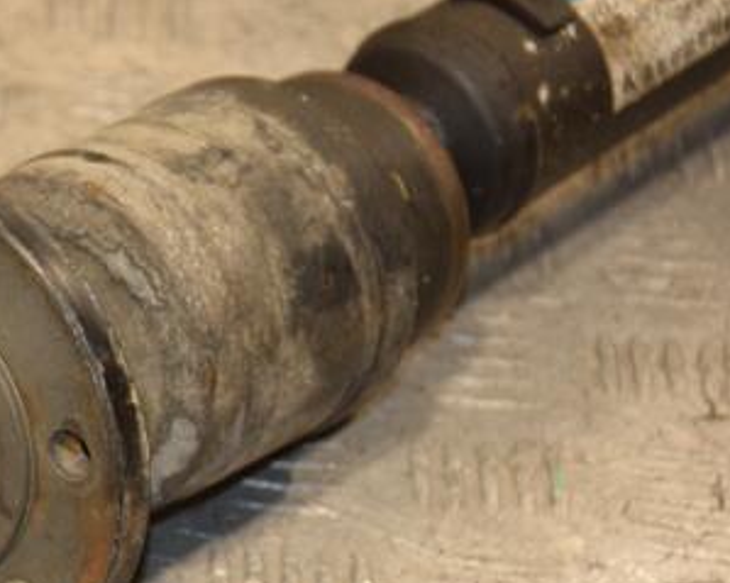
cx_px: 39
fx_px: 4276
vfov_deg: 7.8
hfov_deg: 9.7
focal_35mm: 198
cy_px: 363
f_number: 5.3
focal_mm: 70
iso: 800
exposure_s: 1/125
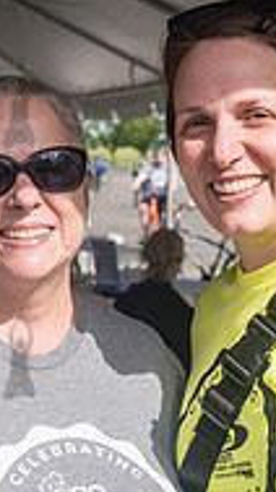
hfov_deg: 9.8
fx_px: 1604
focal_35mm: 123
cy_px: 307
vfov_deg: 17.4
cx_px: 12
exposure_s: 1/2000
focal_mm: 35
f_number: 5
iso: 250
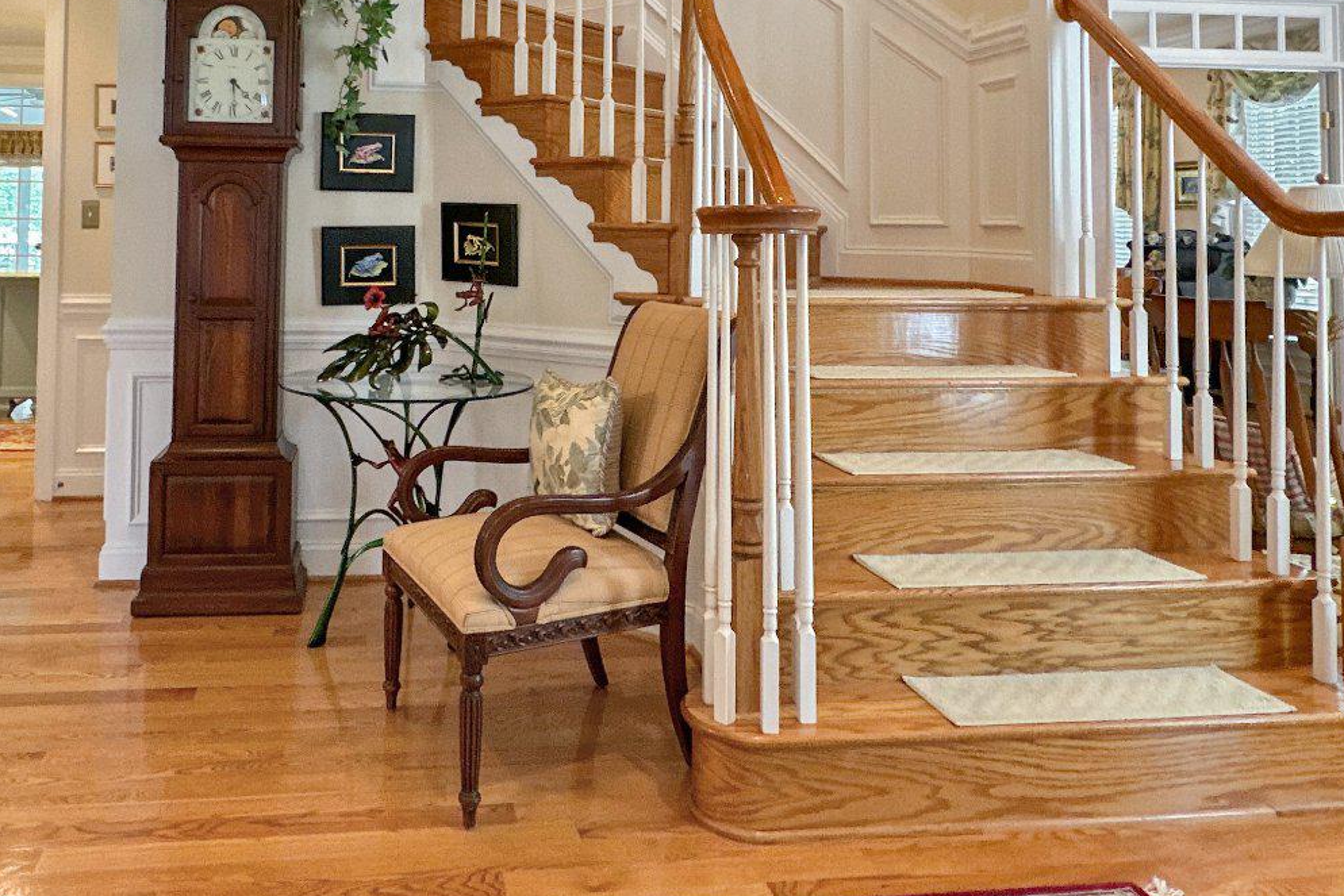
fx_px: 1120
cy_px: 174
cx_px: 494
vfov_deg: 41.7
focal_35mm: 30
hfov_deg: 61.0
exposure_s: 1/60
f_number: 2.2
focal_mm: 2.22
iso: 320
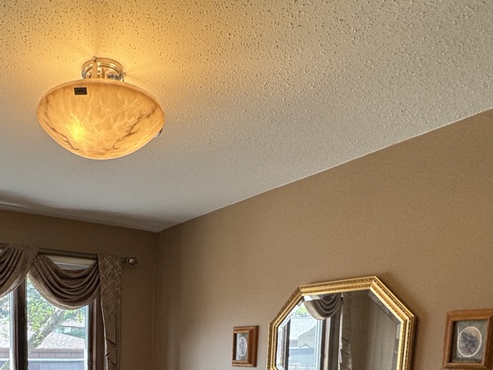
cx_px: 101
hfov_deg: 50.8
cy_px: 419
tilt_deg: -8.2
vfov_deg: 35.1
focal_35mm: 34
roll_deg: -1.2
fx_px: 484
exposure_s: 1/120
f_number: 2.2
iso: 125
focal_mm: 2.22
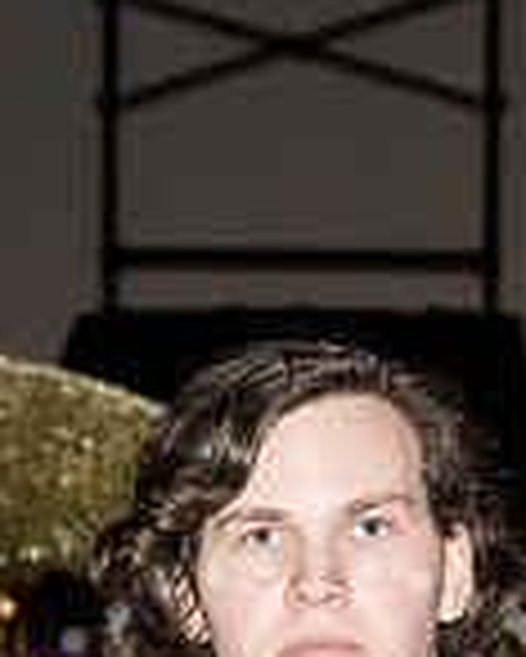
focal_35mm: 208
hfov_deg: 7.4
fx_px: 4043
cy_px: 972
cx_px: 194
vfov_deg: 9.1
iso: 1000
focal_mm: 48
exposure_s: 1/100
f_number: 5.6
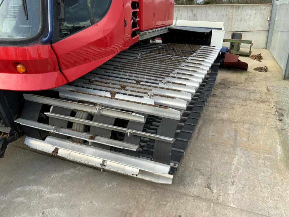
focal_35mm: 29
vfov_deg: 48.2
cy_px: 108
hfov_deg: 61.7
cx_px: 144
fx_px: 242
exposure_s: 1/185
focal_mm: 3
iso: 16
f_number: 1.8
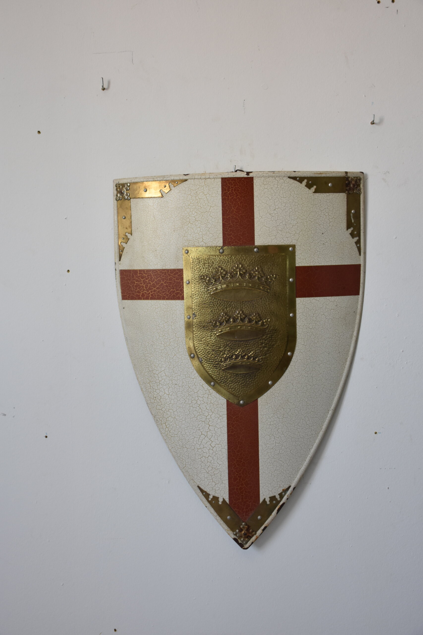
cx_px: 212
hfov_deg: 34.2
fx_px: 687
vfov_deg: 49.6
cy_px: 318
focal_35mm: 39
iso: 800
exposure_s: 1/125
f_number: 5.6
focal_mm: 26
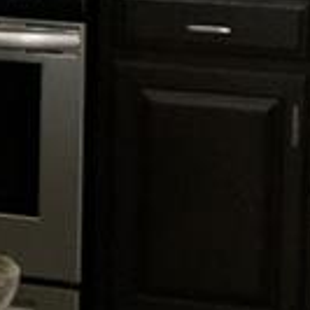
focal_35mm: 198
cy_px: -161
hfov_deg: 8.5
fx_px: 2006
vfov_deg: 8.6
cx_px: -273
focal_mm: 3
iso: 320
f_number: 1.8
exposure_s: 1/30
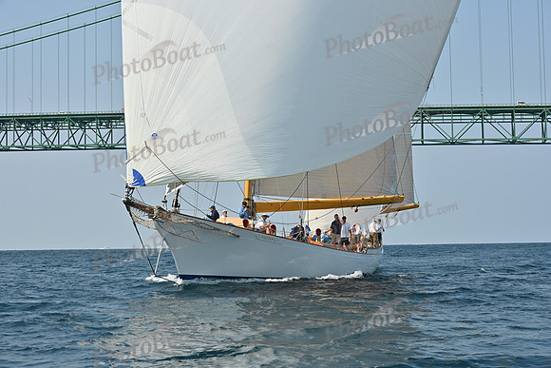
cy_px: 184
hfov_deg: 28.8
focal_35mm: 70
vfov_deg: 19.5
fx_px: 1072
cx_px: 276
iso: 320
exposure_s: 1/1250
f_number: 10
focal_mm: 70
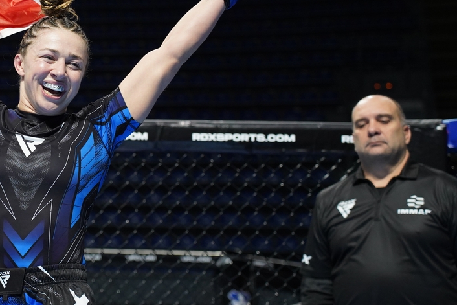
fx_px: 1511
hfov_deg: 16.8
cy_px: 117
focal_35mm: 119
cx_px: -11
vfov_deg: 11.5
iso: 2000
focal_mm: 56
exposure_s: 1/1000
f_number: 2.8
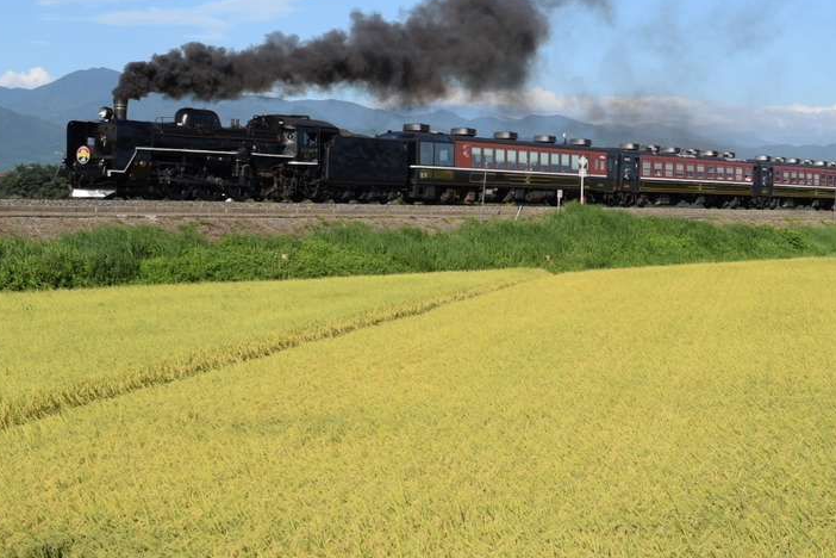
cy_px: 100
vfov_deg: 24.7
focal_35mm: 54
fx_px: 1251
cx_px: 622
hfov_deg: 36.2
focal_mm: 21
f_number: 7.1
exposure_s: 1/800
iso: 160
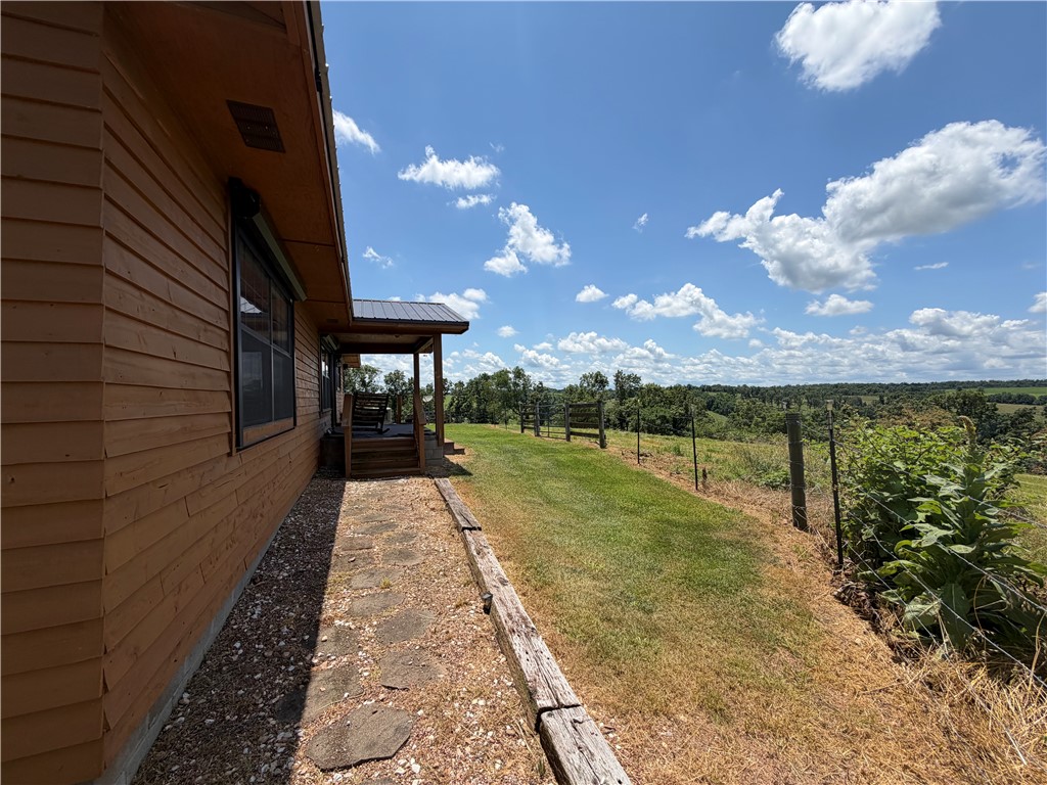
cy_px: 392
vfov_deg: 85.7
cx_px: 524
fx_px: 423
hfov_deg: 102.1
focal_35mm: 14
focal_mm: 2.22
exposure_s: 1/1017
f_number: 2.2
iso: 20
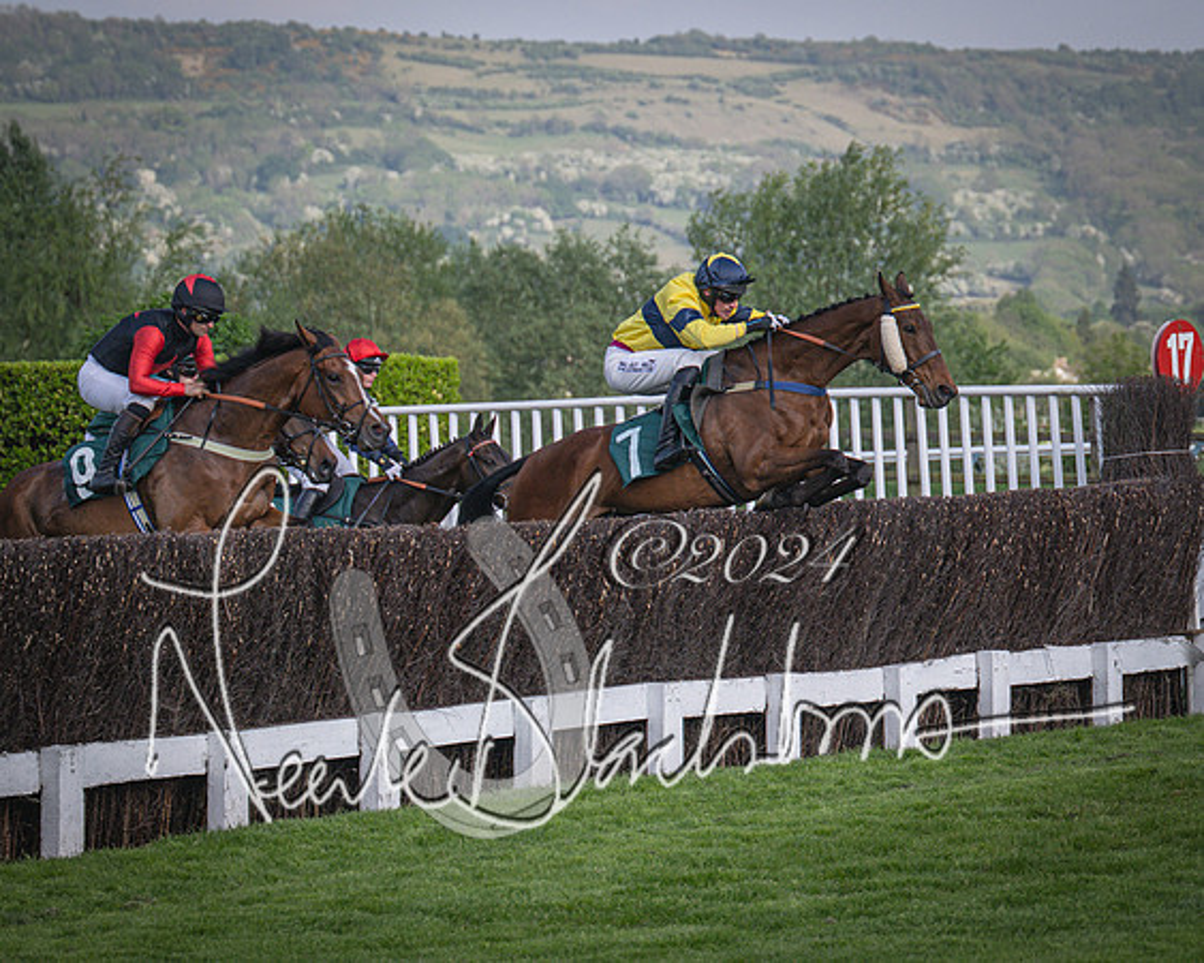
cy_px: 480
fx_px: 6124
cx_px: 565
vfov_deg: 9.0
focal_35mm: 172
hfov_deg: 11.2
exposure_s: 1/2500
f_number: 4
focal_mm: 98
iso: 400
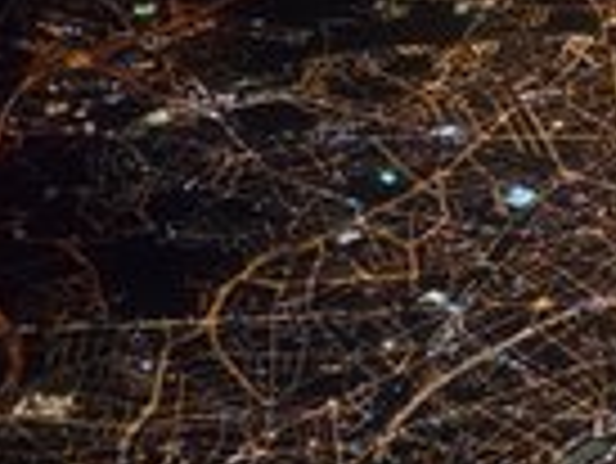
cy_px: 146
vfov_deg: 10.2
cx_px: 899
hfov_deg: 12.9
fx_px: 2600
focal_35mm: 146
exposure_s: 1/8
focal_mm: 20
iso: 800
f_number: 1.7
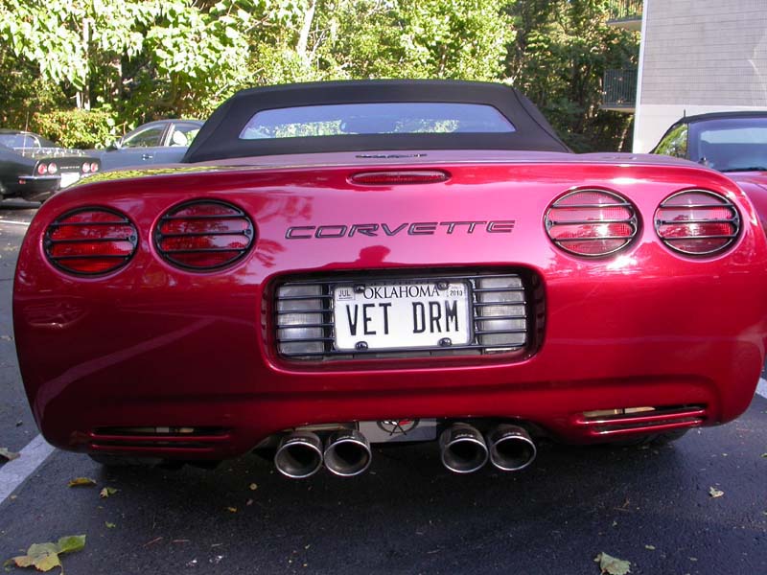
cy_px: 288
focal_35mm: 38
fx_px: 842
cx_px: 384
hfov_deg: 49.0
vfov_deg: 37.7
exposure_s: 1/106
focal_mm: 7.85
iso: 100
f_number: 3.7
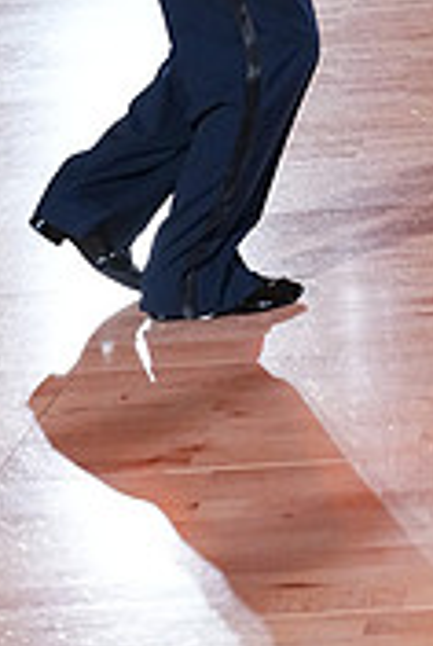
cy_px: -297
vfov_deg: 15.2
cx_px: 534
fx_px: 2246
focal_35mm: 125
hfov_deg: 10.8
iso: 5000
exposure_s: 1/400
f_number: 5
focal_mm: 38
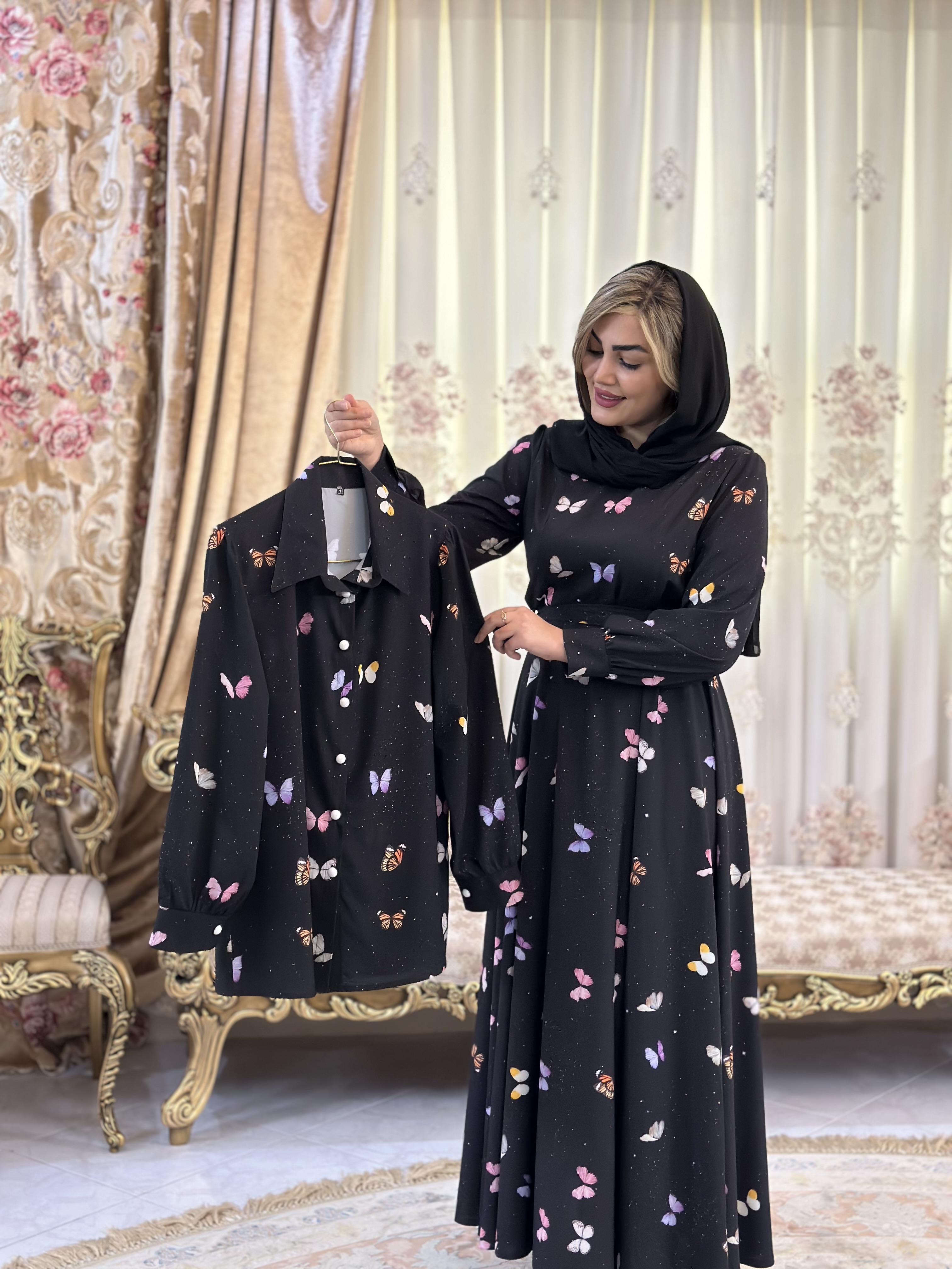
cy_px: 634
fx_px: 1760
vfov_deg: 39.7
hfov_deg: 30.3
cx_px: 476
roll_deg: -0.3
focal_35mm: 48
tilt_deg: -3.9
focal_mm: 6.86
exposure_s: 1/153
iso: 64
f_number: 1.78
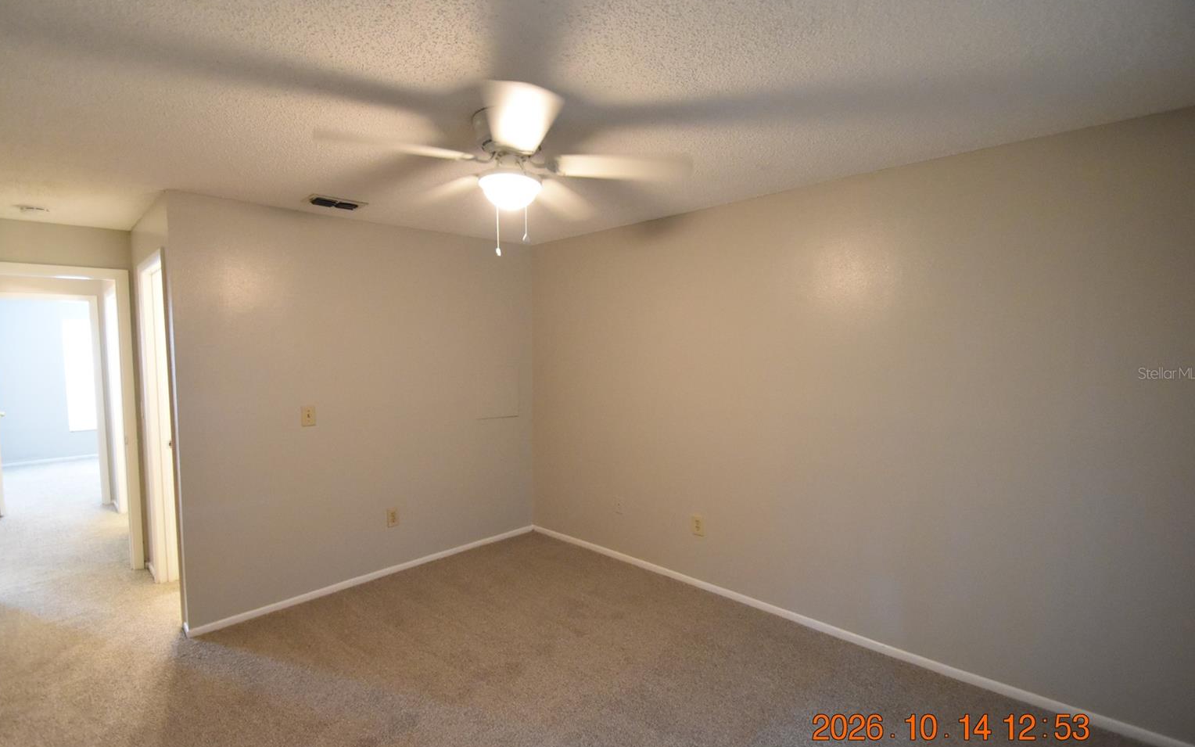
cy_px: 373
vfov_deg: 71.3
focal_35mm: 16
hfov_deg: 97.8
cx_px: 582
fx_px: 521
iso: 3600
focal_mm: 10
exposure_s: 1/60
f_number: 3.5
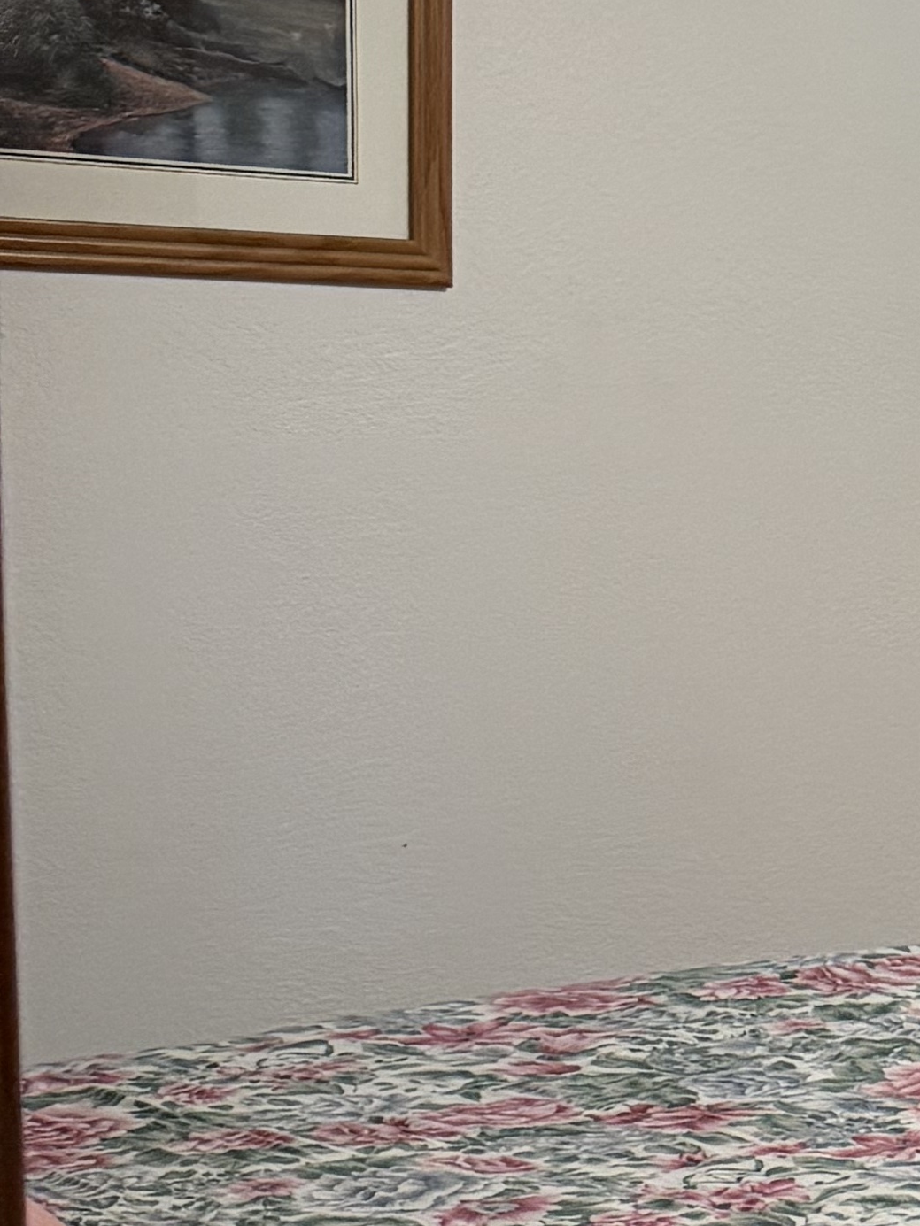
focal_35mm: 99
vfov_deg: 19.8
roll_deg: -2.7
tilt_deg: -7.1
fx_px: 3508
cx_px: 1895
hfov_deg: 12.8
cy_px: 792
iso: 320
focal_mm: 6.76
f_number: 1.78
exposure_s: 1/60
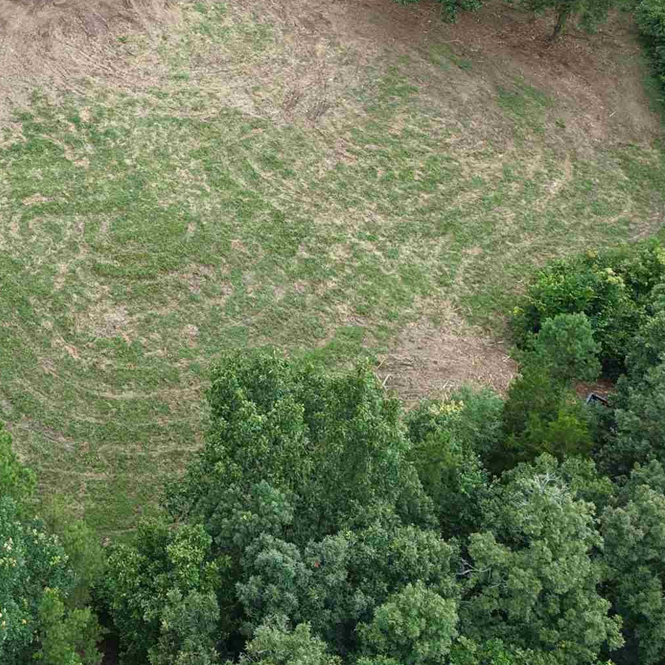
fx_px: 1391
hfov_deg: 25.6
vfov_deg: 25.0
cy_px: -71
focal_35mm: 64
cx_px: 12
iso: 100
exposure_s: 1/500
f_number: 1.8
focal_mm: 8.67
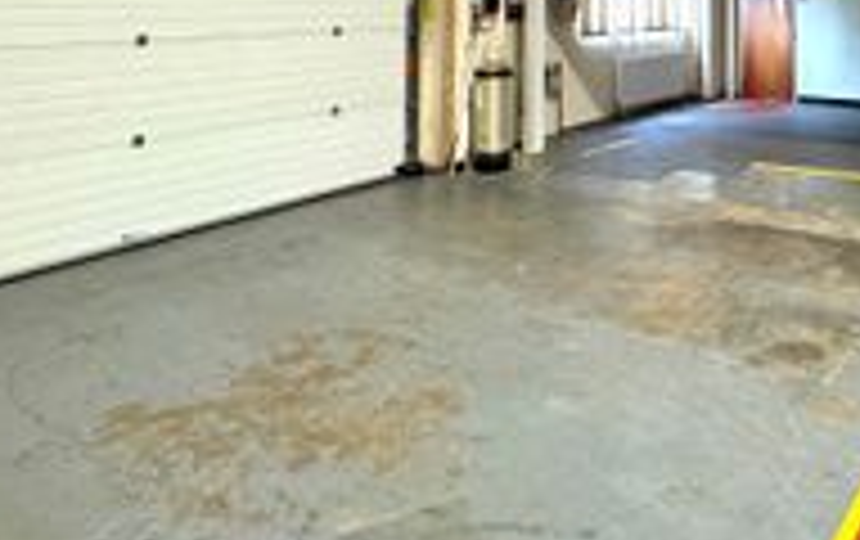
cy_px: -40
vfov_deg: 35.4
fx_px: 728
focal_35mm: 31
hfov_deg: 56.4
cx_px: 698
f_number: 2.2
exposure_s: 1/50
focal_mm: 2.22
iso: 200
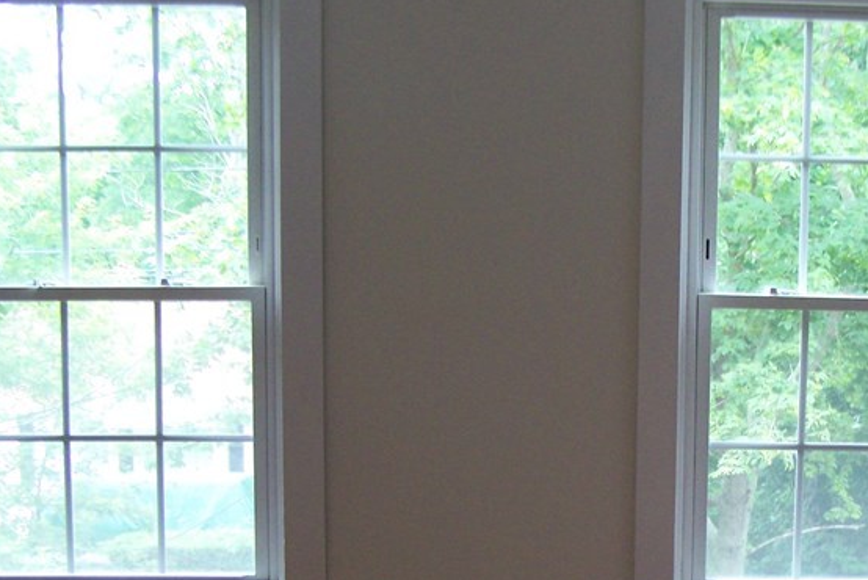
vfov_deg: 18.3
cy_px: 549
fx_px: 1761
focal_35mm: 73
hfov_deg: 27.3
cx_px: 647
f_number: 2.8
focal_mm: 6.3
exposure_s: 1/30
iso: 125
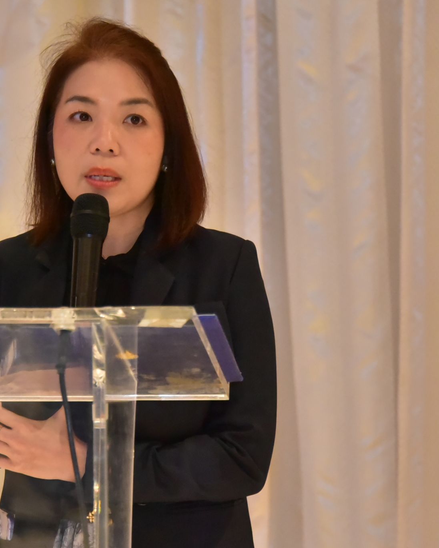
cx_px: 103
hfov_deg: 5.6
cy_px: 299
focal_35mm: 274
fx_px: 4450
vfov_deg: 7.1
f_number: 5.6
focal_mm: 160
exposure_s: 1/160
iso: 8000
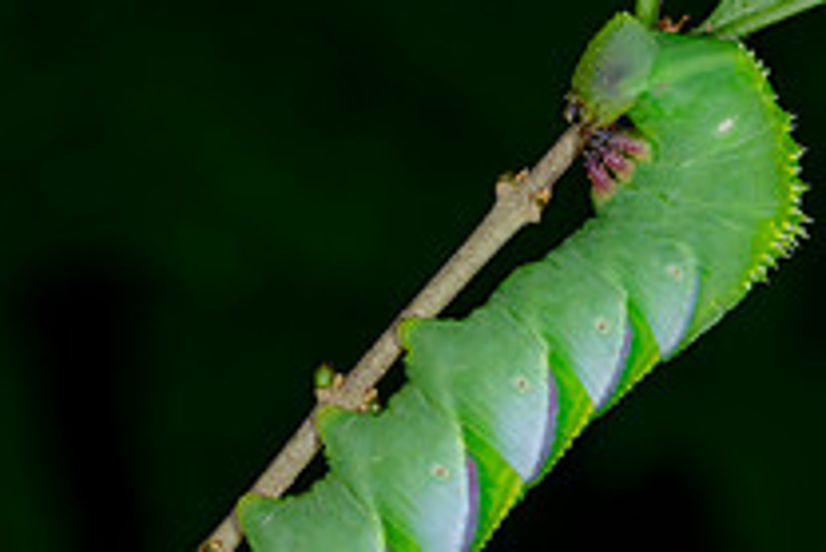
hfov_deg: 7.0
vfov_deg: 4.7
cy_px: 463
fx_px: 6727
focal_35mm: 293
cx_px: 429
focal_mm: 105
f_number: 29
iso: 64
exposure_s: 1/250
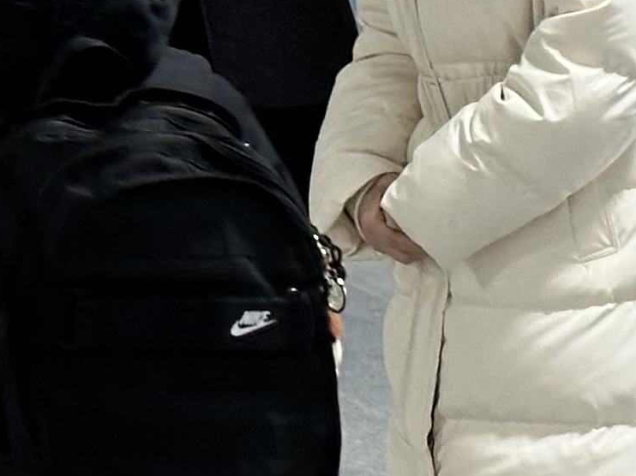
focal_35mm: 261
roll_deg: +1.5
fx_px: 4794
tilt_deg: -1.8
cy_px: -191
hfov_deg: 7.4
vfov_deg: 5.6
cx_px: -347
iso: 125
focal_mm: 6.86
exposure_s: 1/60
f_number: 1.78
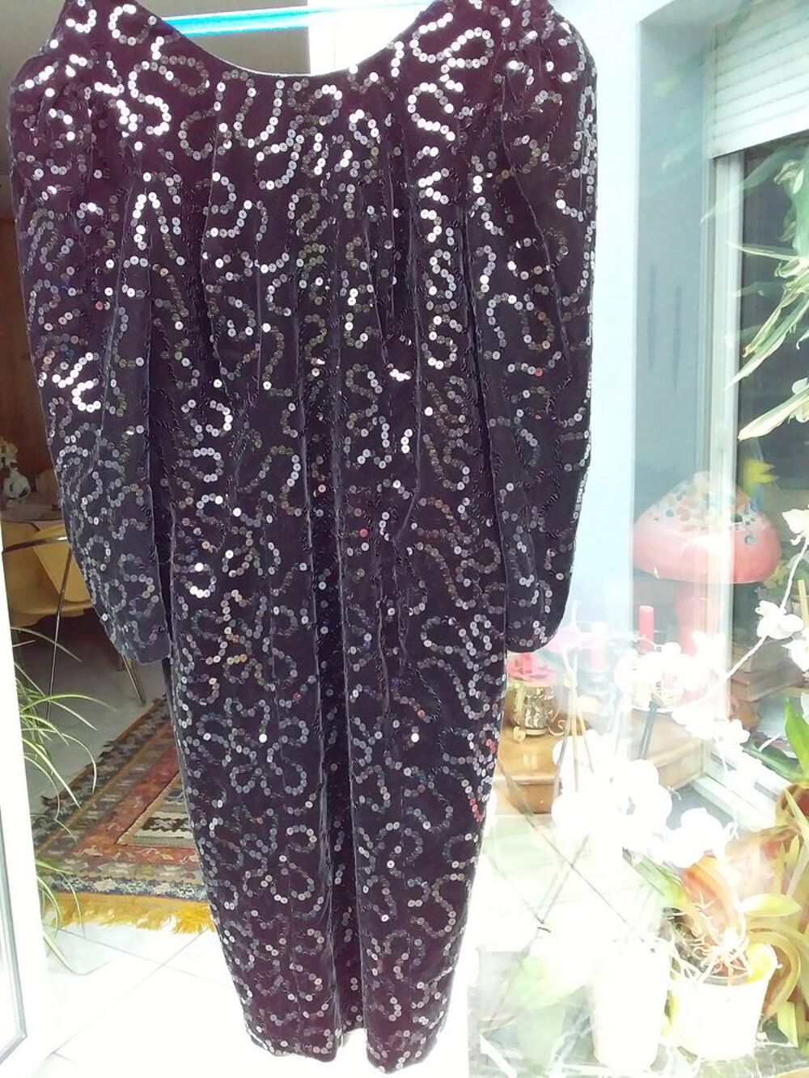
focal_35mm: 31
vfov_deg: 58.3
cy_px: 539
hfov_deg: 45.4
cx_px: 404
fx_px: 966
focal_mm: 3.3
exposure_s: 1/25
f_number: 2.2
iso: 250
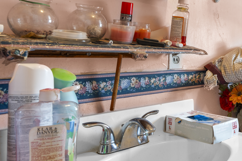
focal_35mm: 40
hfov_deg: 40.7
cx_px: 255
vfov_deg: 33.1
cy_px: 52
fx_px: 269
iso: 250
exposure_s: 2.5
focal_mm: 16
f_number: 9
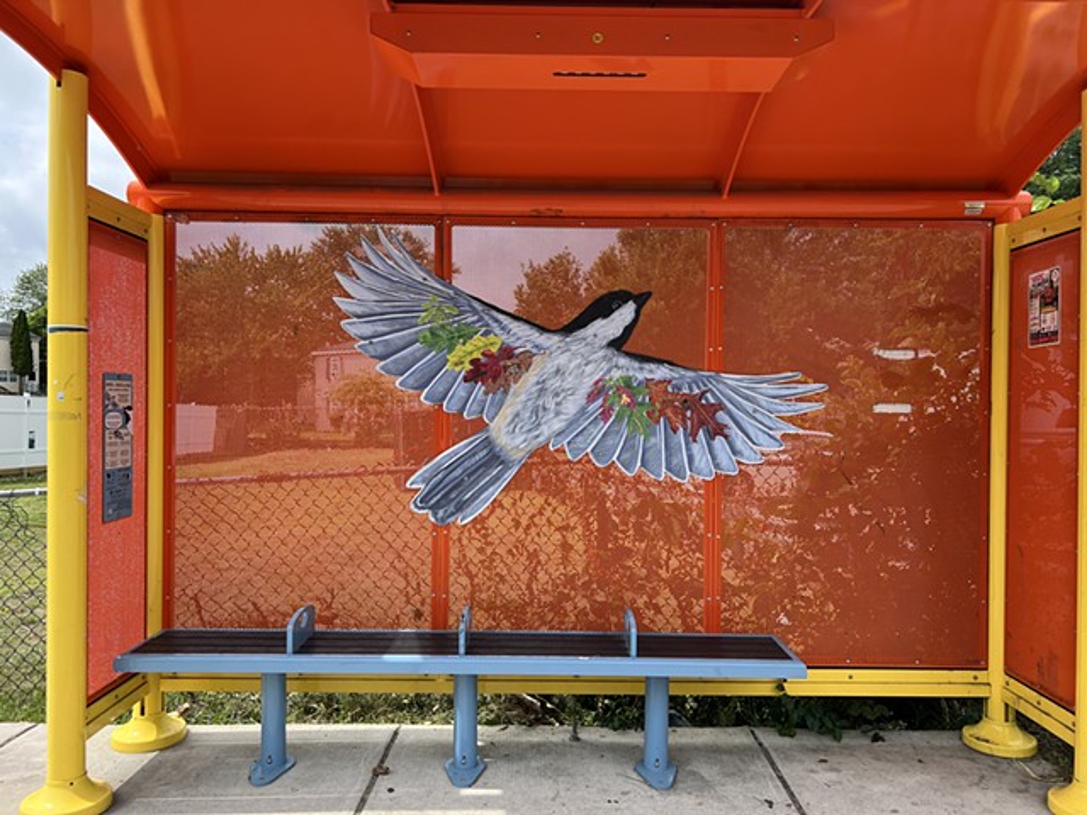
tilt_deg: +1.8
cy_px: 408
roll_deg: +0.6
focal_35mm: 26
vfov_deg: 53.1
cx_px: 544
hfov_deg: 67.3
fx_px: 816
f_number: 1.5
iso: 50
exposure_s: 1/1779
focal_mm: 5.7
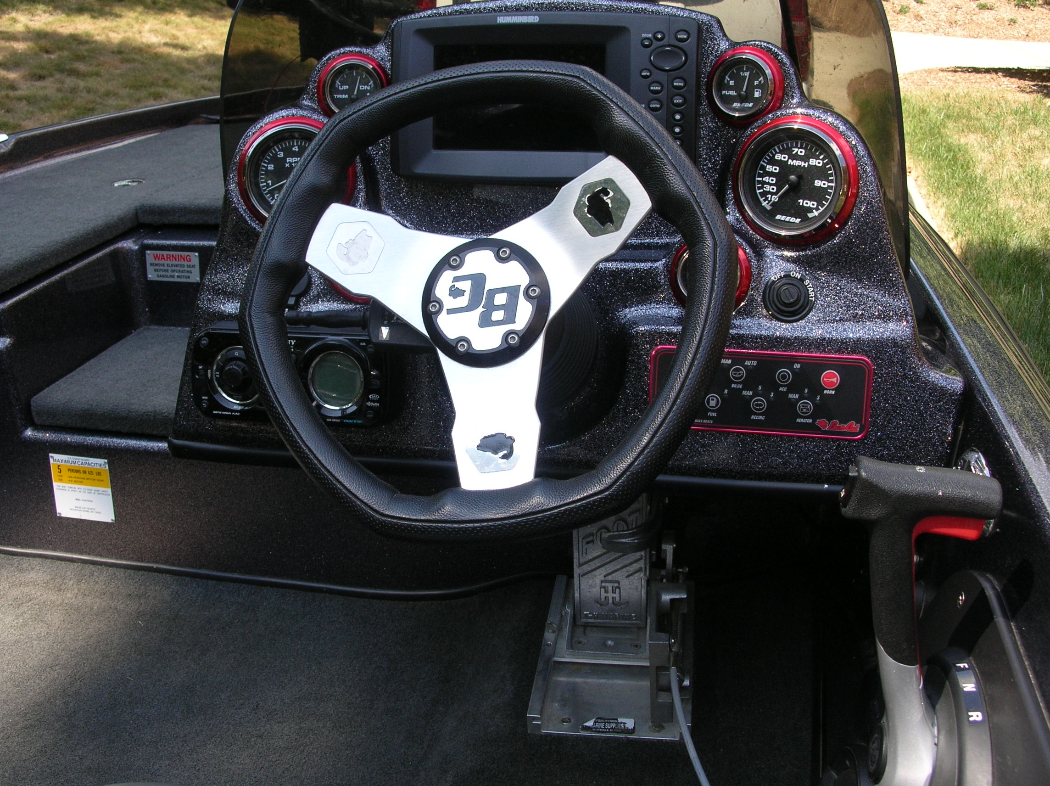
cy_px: 393
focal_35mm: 36
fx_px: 1091
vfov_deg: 39.6
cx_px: 525
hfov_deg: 51.4
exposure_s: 1/168
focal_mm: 6
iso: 50
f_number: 3.7
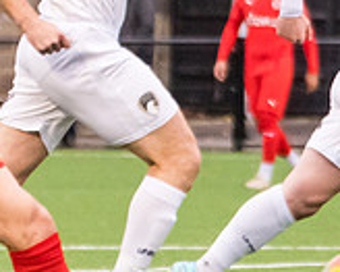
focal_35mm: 709
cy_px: 98
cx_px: -32
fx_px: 7130
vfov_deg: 2.2
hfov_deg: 2.7
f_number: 4
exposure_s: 1/1000
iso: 2000
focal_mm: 116
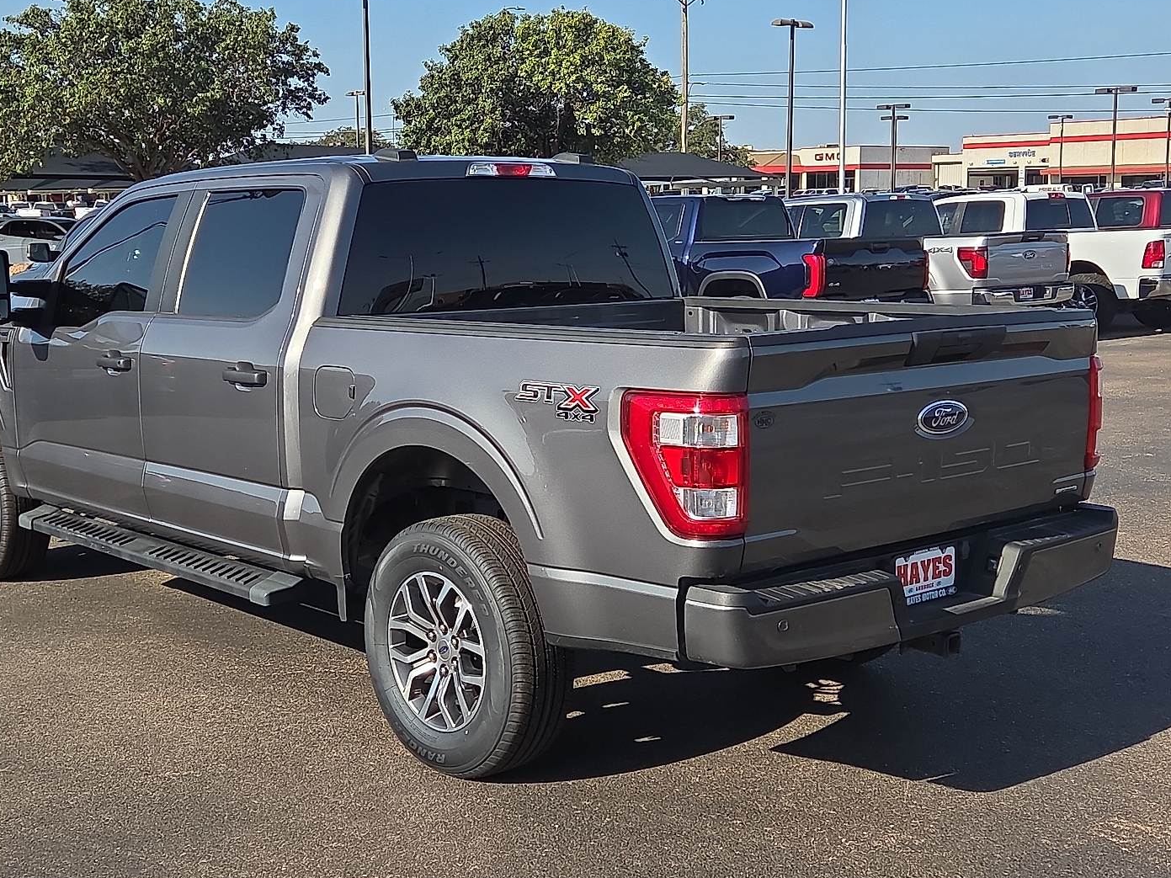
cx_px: 519
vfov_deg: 31.5
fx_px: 1556
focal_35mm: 46
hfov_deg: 41.2
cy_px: 412
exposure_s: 1/1250
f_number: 1.8
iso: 25
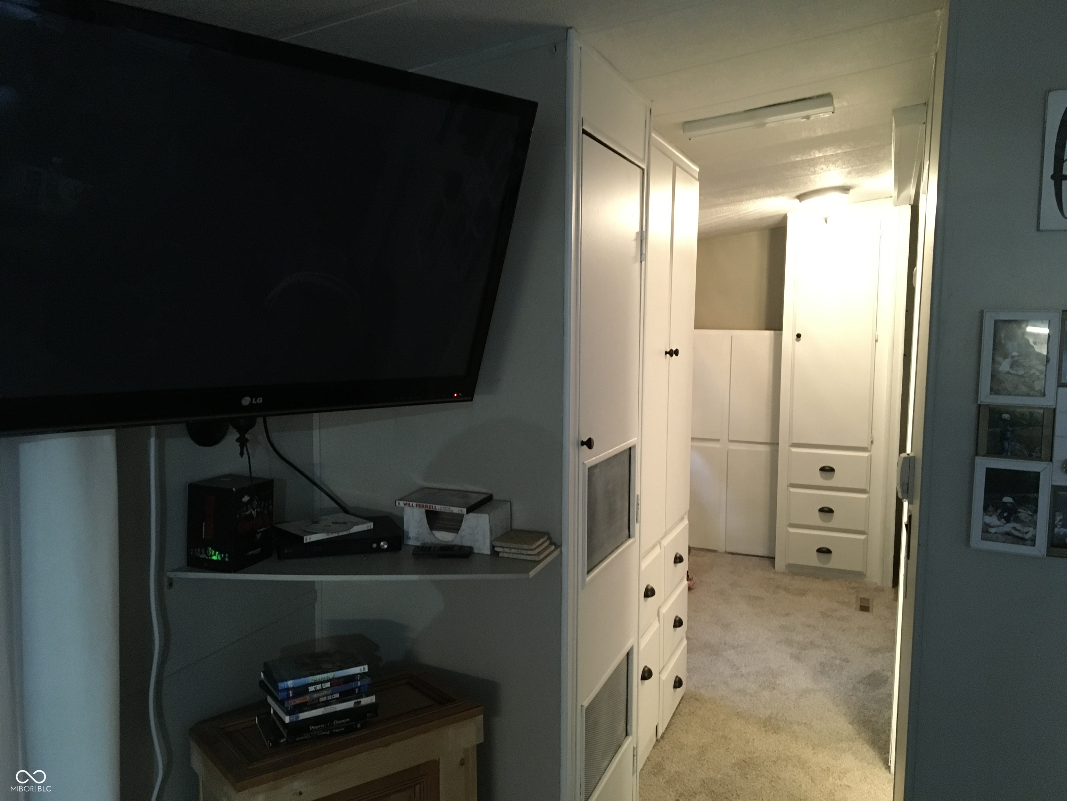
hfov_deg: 61.7
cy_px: 400
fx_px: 894
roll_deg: -1.2
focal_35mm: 29
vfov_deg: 48.2
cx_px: 534
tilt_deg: -2.2
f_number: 2.2
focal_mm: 4.15
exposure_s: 1/15
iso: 200
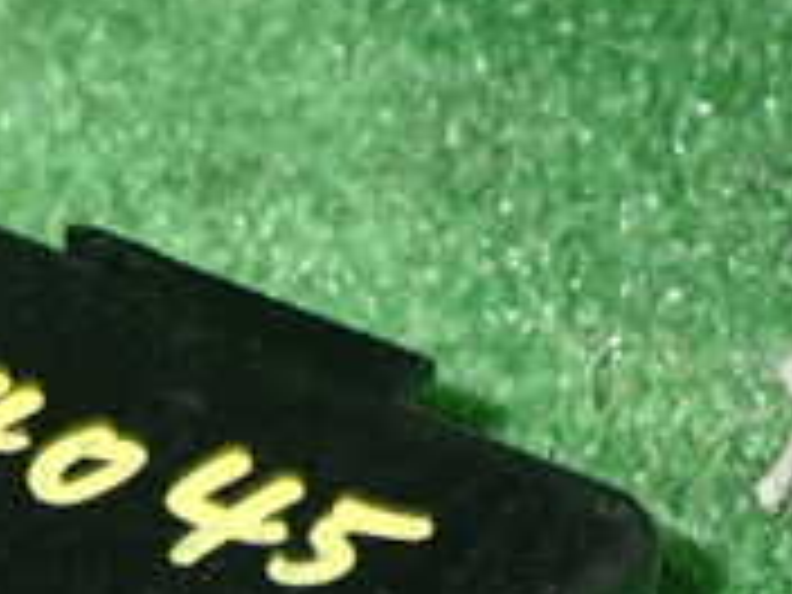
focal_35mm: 160
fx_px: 3661
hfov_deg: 11.9
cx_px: -333
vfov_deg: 9.2
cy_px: 698
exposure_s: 1/50
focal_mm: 8.4
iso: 800
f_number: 9
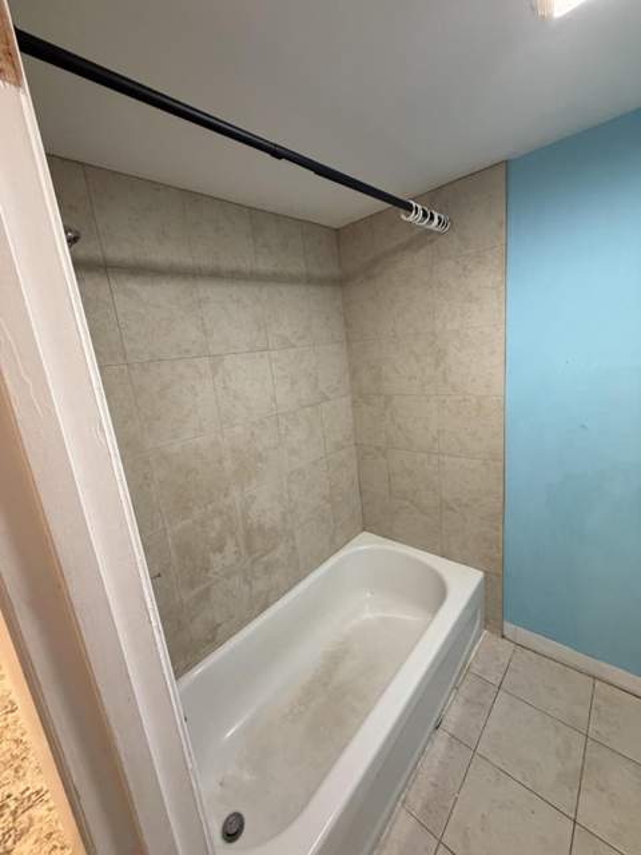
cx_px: 320
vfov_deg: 102.1
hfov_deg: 85.7
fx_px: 346
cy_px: 428
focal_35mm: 14
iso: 320
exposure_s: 1/60
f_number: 2.2
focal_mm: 2.22
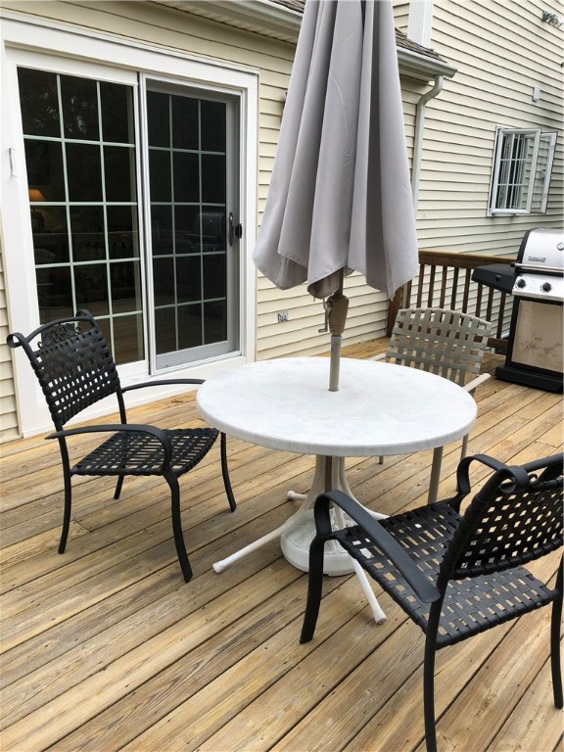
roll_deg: +0.3
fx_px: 608
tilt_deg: -13.8
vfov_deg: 63.4
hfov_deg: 49.7
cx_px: 282
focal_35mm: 28
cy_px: 376
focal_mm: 3.99
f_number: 1.8
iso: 20
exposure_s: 1/676
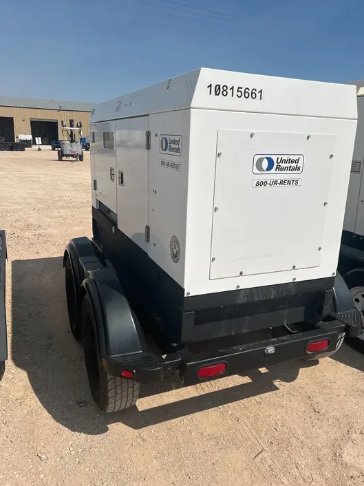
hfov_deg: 51.3
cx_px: 186
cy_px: 239
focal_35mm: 27
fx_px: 379
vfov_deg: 65.3
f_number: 1.5
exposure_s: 1/10309
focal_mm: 5.7
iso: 50
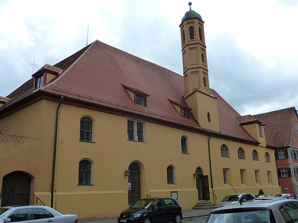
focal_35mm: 32
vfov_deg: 44.2
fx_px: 275
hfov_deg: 56.8
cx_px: 149
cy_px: 112
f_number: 4.5
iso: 125
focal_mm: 5.3
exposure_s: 1/500
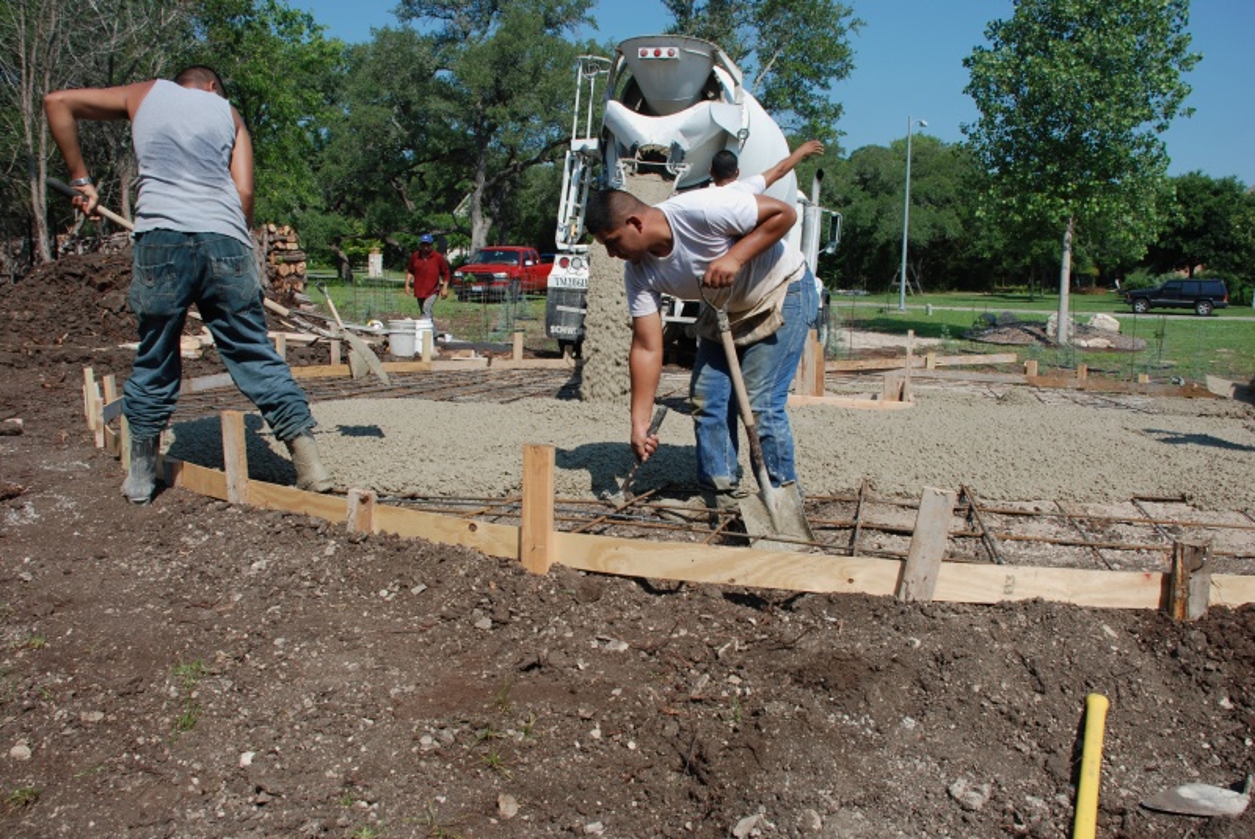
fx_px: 1047
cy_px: 420
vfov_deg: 43.7
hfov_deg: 61.9
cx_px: 628
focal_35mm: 30
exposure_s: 1/250
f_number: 8
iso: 100
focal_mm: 20
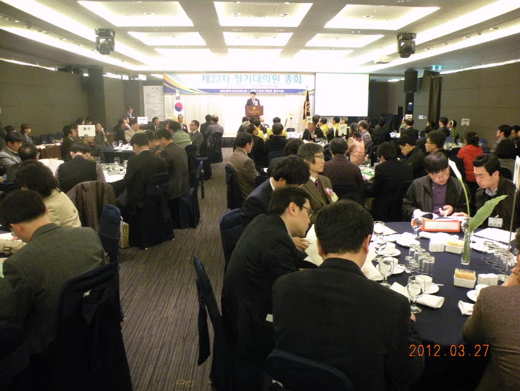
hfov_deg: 65.3
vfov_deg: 51.4
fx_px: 406
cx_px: 260
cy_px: 196
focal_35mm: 27
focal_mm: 4.7
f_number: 2.8
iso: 400
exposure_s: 1/22.7
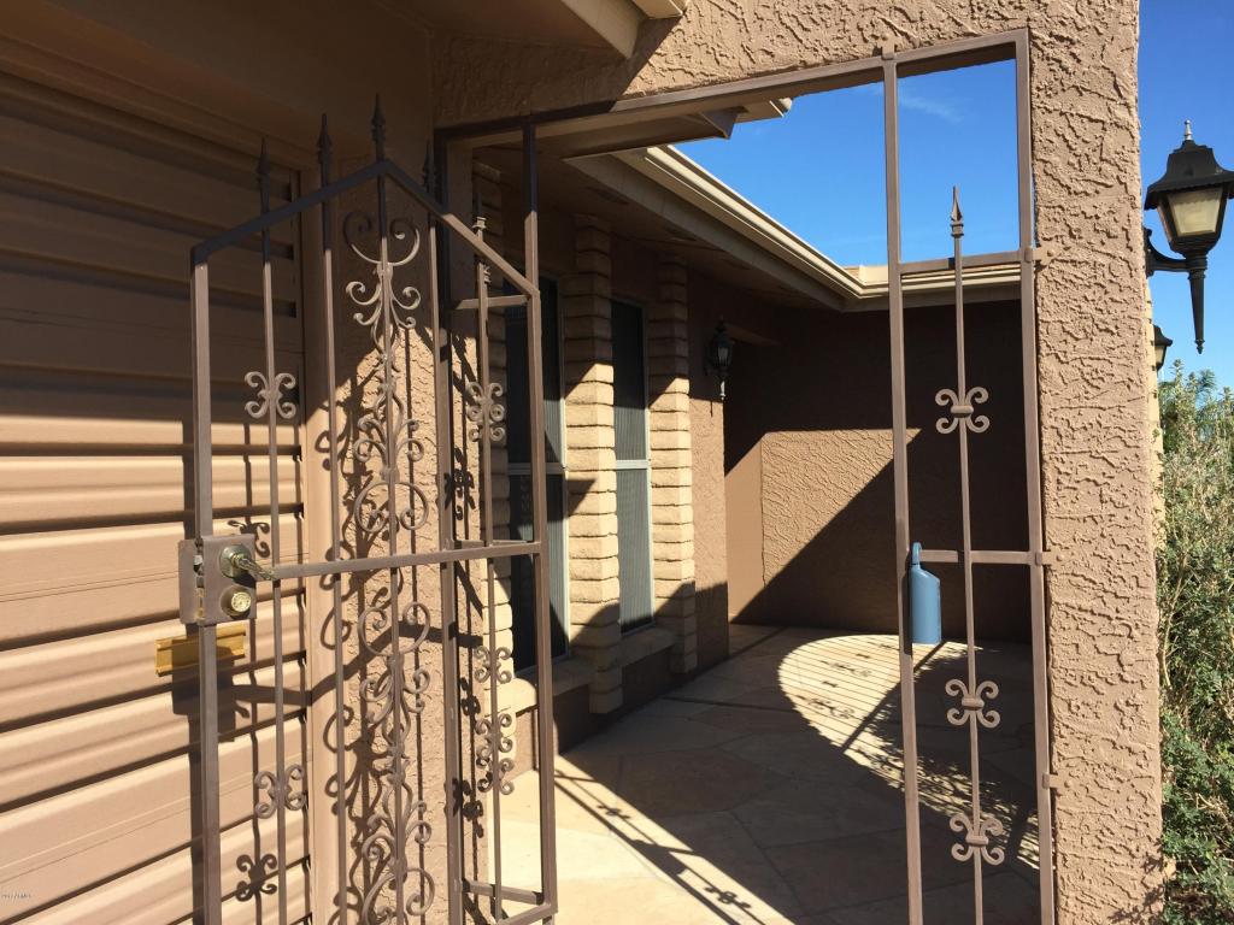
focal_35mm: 29
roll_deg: +0.5
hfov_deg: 61.7
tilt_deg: +1.2
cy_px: 462
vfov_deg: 48.2
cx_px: 617
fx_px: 1034
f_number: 2.2
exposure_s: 1/1319
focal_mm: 4.15
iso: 32
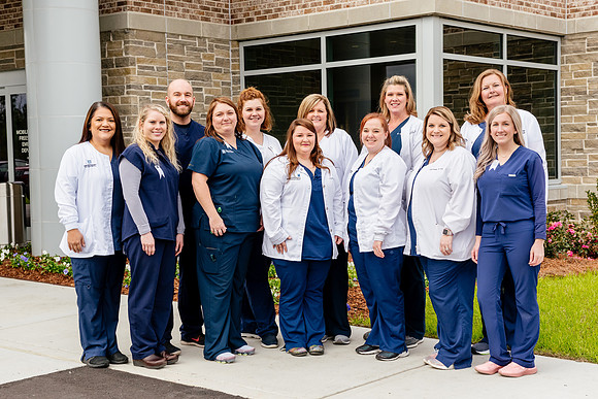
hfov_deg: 33.2
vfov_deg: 22.5
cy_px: 199
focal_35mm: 60
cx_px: 291
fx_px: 1004
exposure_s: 1/640
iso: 500
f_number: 5.6
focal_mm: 58
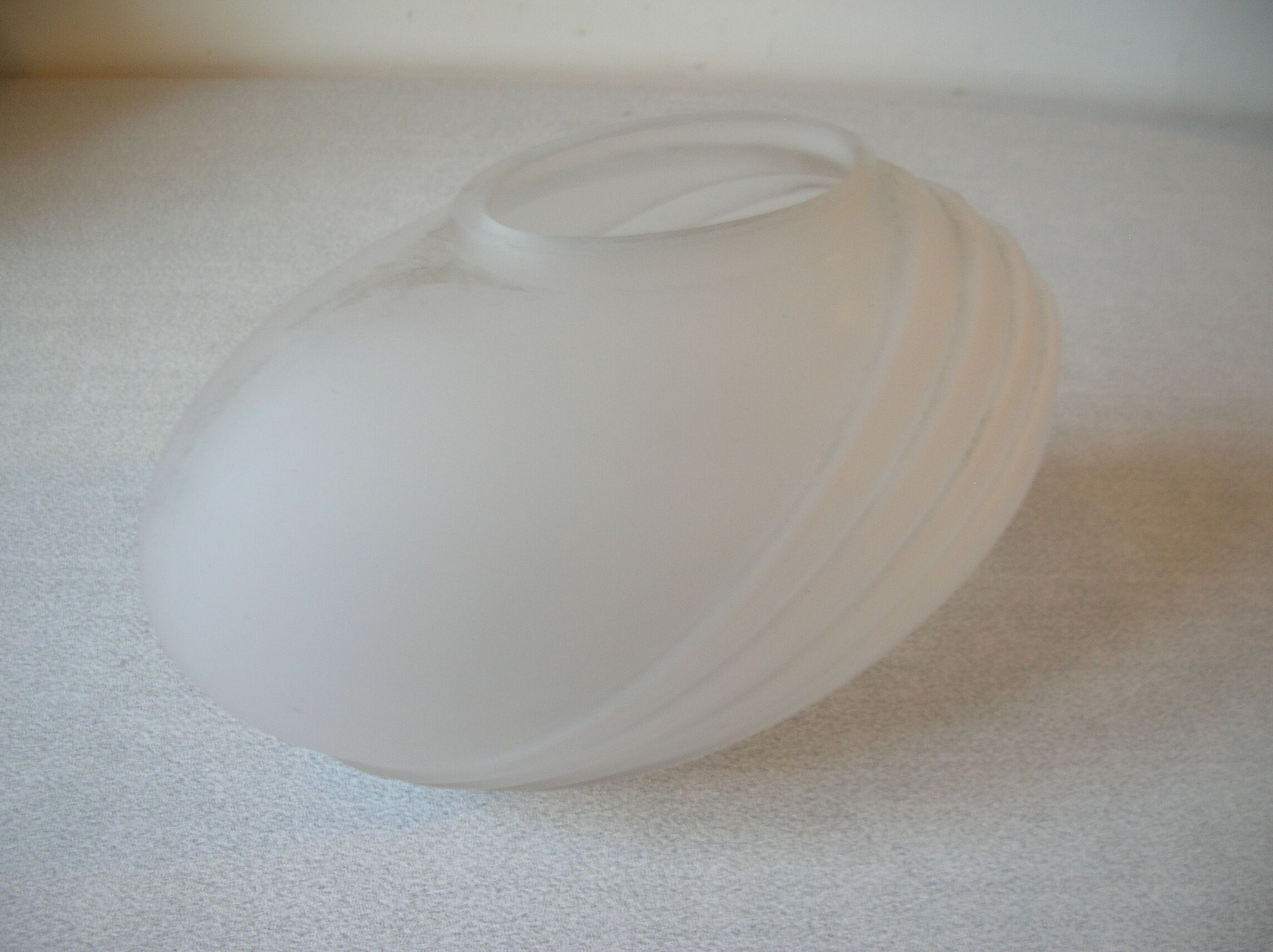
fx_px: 1286
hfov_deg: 52.7
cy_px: 476
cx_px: 636
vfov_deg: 40.6
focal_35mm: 35
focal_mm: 5.8
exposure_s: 1/5.8
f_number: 2.8
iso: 54
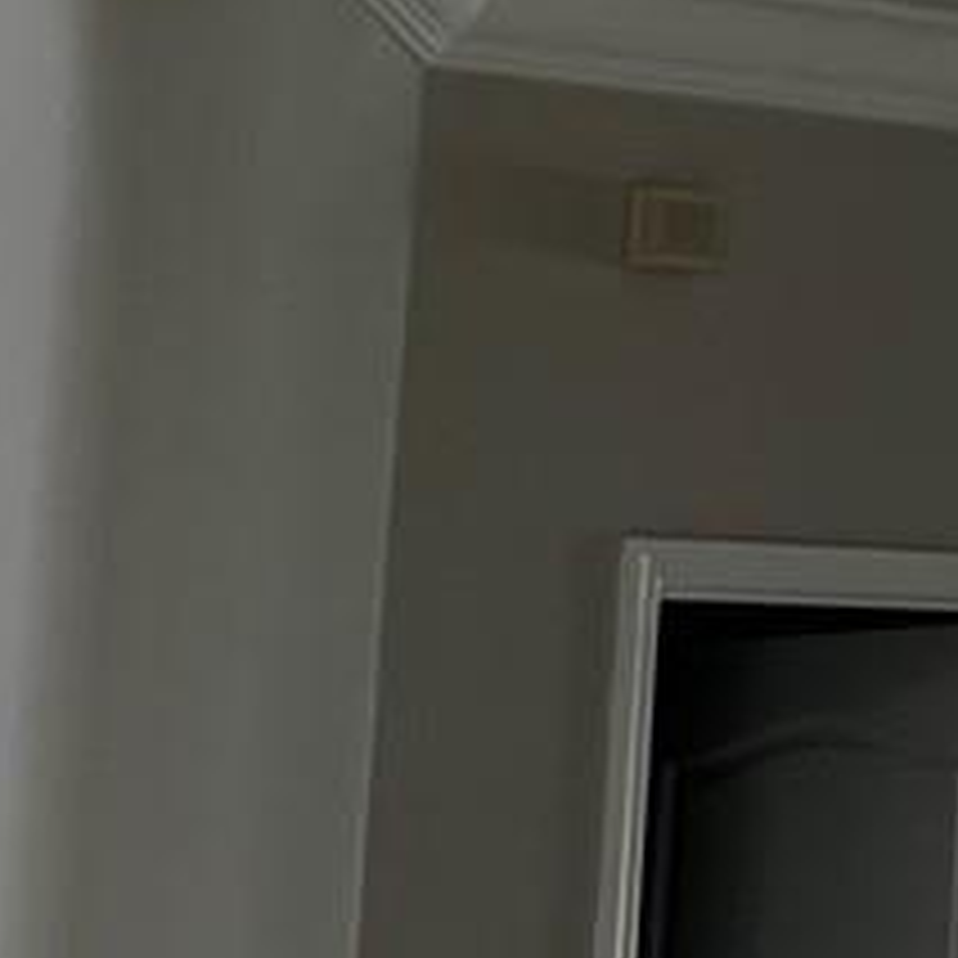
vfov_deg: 9.9
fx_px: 5417
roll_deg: +2.4
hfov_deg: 8.2
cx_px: 3139
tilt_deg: +12.8
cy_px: -337
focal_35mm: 173
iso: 40
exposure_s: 1/121
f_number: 1.5
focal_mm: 5.7
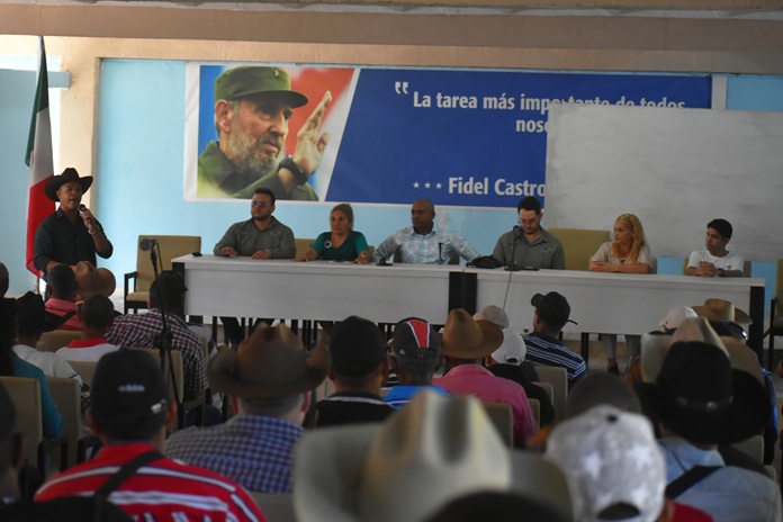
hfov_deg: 19.5
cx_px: 392
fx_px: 2284
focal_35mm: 105
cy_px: 261
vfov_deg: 13.0
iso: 2200
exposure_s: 1/125
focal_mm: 70
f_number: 4.5
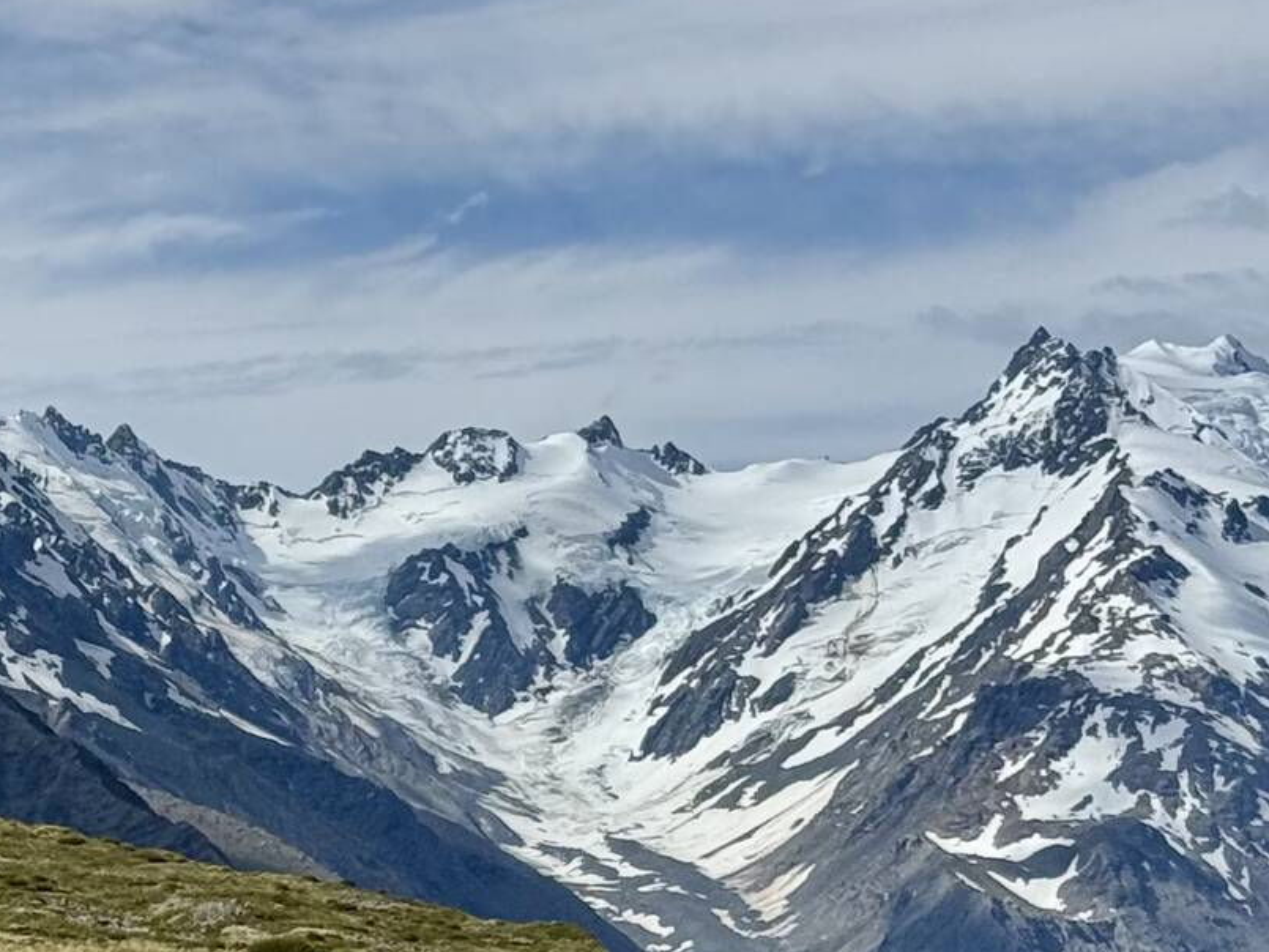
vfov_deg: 9.6
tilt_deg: +9.8
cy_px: 240
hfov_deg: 12.5
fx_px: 5683
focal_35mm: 155
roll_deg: +0.5
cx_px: -169
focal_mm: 6.76
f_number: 1.78
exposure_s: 1/10526
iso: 64
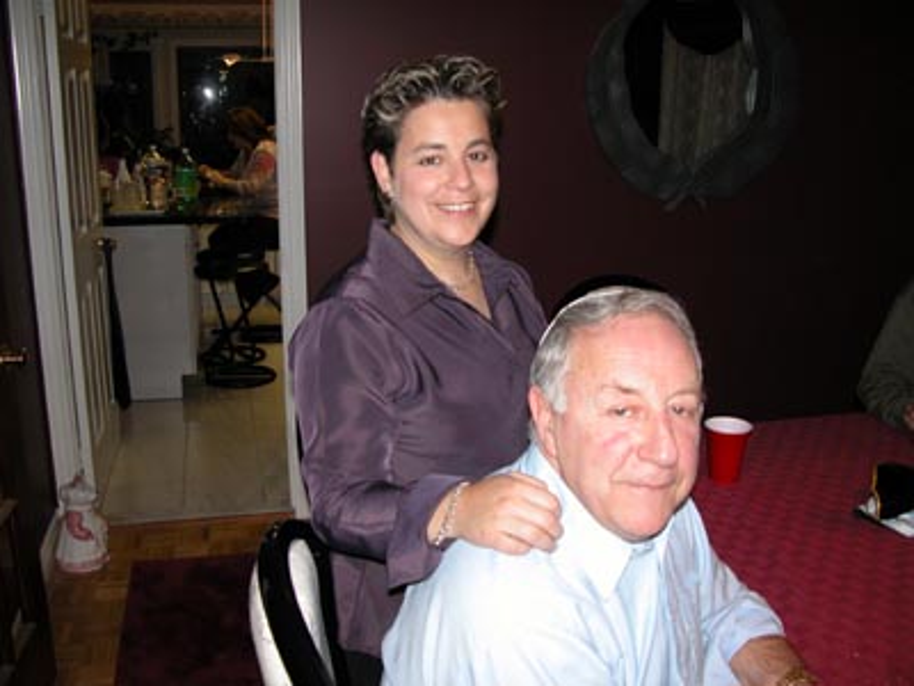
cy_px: 343
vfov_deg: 40.7
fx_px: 924
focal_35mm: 35
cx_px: 457
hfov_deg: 52.6
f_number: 2.8
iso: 200
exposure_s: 1/60
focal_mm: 8.9
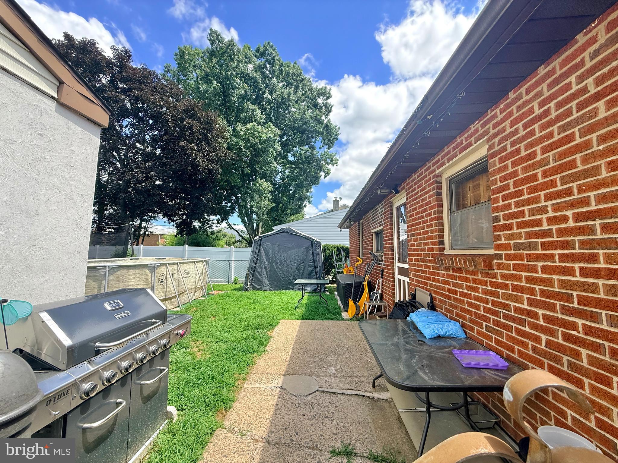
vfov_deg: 85.7
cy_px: 232
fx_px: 250
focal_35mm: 14
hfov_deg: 102.1
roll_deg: -0.4
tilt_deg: +6.0
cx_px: 309
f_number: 2.2
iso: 64
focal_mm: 2.22
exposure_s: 1/1105
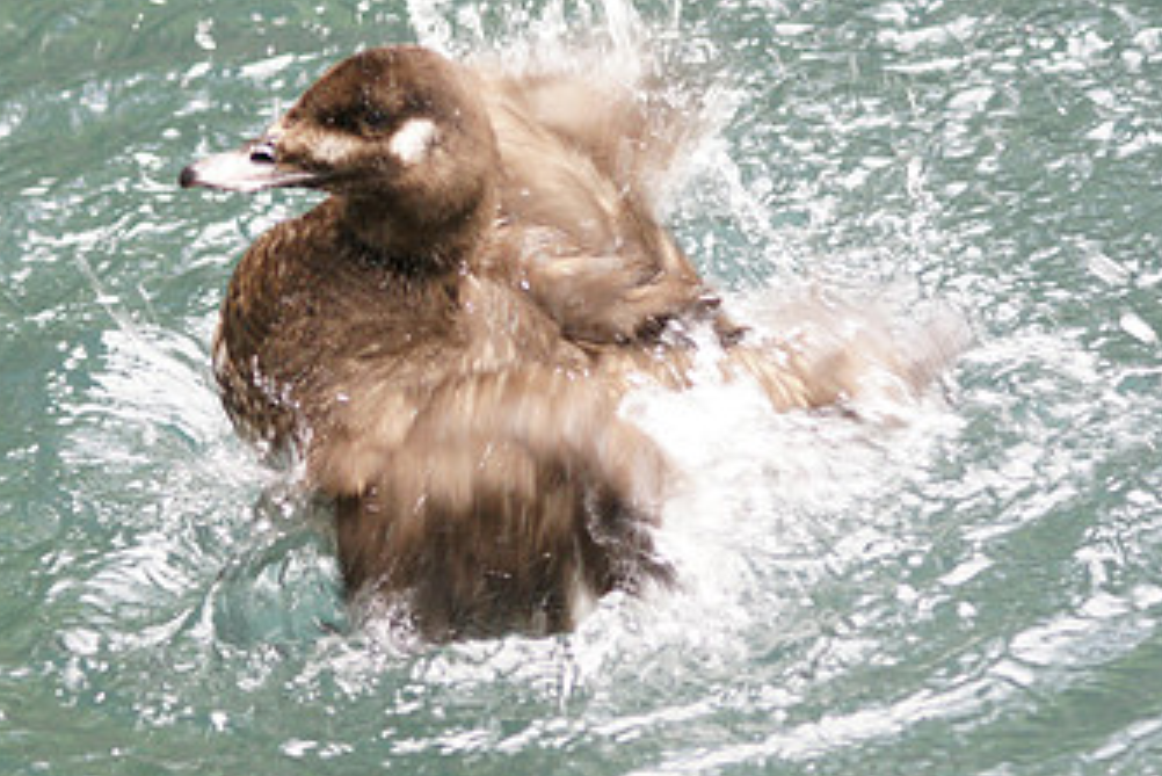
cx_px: 341
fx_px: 8843
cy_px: 364
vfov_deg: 5.0
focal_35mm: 274
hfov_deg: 7.5
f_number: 4.5
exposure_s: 1/125
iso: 800
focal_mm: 105
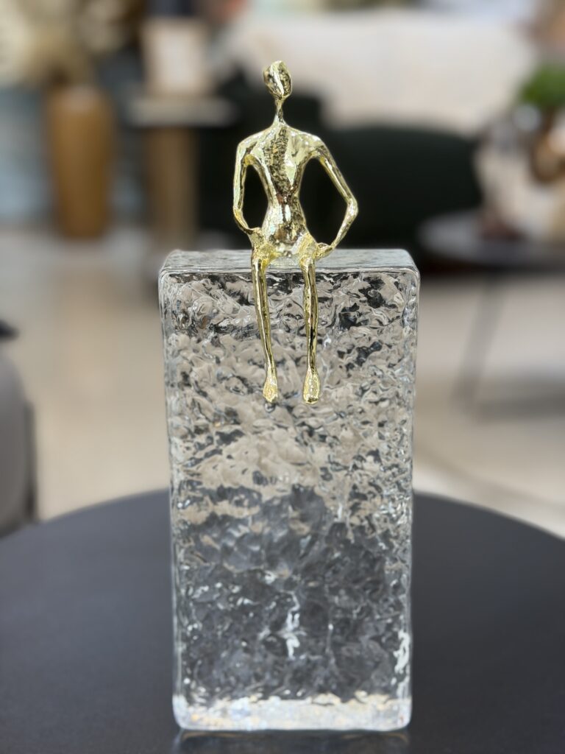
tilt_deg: -16.0
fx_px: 1045
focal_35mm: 48
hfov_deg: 30.3
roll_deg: +0.2
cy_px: 377
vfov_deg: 39.7
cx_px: 282
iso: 125
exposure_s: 1/60
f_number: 1.78
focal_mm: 6.76
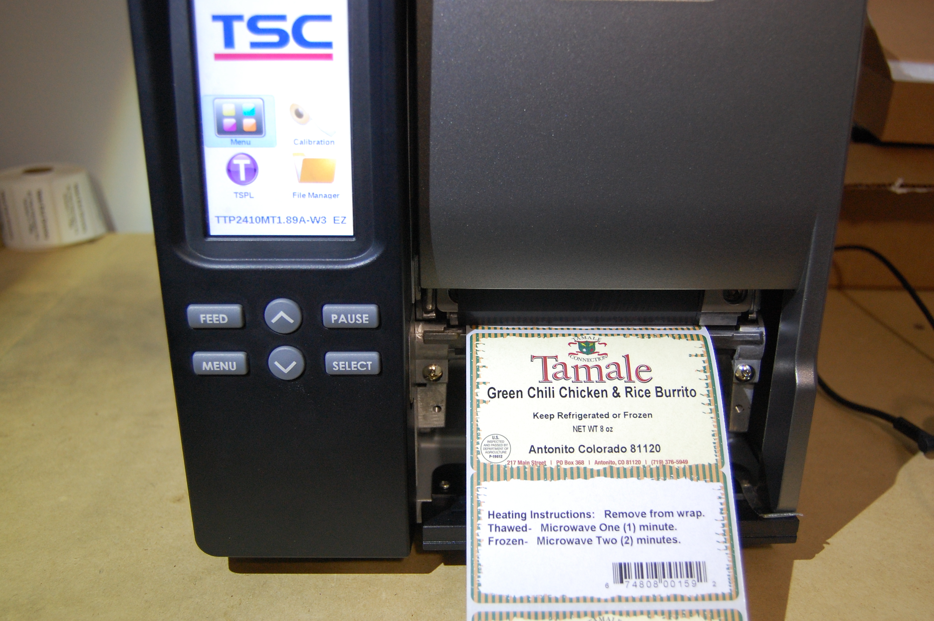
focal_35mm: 36
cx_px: 467
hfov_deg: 53.2
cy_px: 310
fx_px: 933
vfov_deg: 36.8
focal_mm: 24
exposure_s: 1/125
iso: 800
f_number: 4
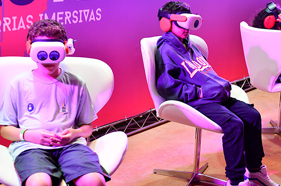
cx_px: 153
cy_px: 75
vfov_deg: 17.9
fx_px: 592
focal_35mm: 76
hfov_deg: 26.7
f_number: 4.5
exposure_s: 1/80
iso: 1000
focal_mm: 55
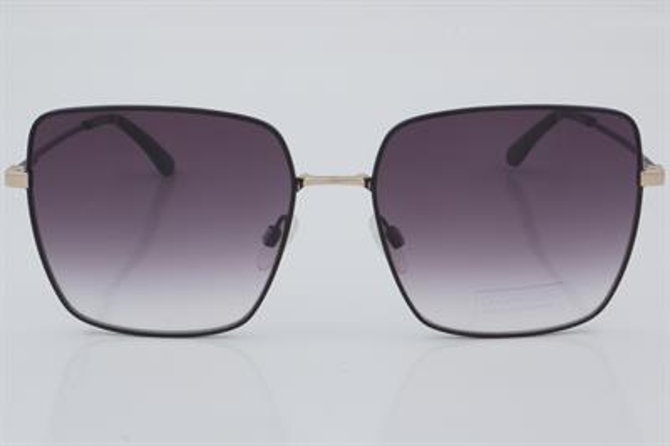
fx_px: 1534
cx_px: 335
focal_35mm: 82
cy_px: 223
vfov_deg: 16.5
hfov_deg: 24.6
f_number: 32
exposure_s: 1/4
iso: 100
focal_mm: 55
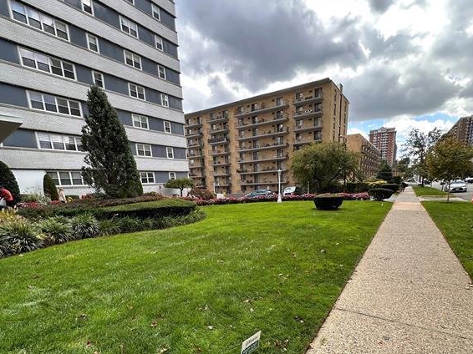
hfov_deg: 84.7
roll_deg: +2.6
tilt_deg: -8.9
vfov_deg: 66.3
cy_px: 244
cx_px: 237
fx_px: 260
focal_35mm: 19
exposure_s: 1/351
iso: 40
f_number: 2.2
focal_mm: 2.22
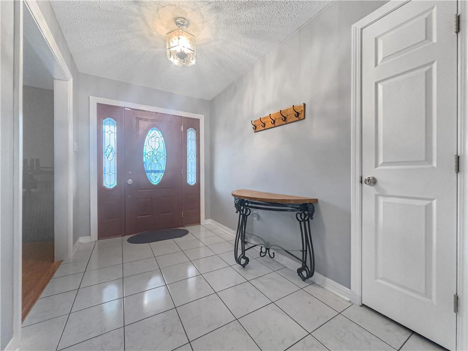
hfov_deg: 102.1
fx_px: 189
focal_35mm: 14
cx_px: 234
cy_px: 176
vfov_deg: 85.7
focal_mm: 2.22
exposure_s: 1/60
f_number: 2.2
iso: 400
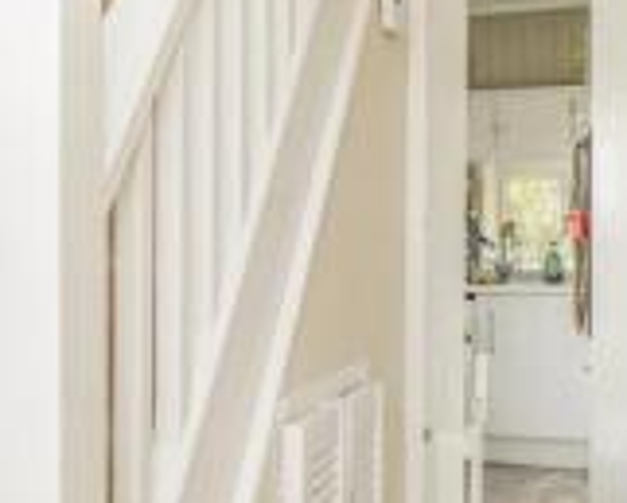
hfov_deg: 29.9
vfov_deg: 25.0
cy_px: 252
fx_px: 1133
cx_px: 88
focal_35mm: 61
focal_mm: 16
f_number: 8
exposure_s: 1/20
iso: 400
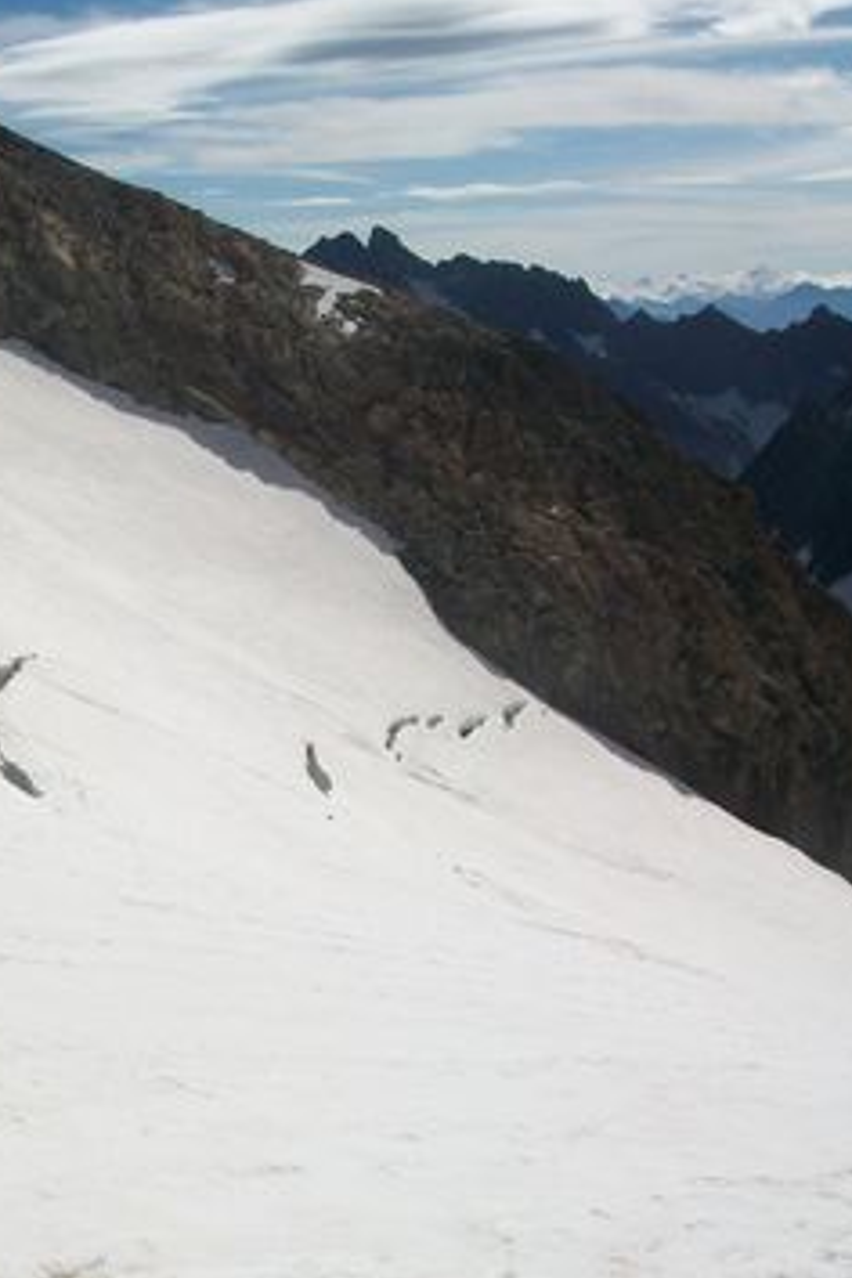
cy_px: 632
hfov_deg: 27.5
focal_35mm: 48
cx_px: 177
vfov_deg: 41.1
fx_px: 1704
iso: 80
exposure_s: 1/1401
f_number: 5.5
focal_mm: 5.7
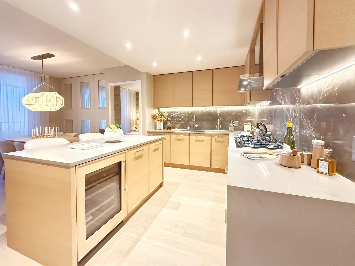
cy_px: 133
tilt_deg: -4.6
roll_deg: +0.1
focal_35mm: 14
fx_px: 144
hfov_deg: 102.1
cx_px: 178
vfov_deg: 85.7
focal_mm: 2.22
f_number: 2.2
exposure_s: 1/60
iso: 1250
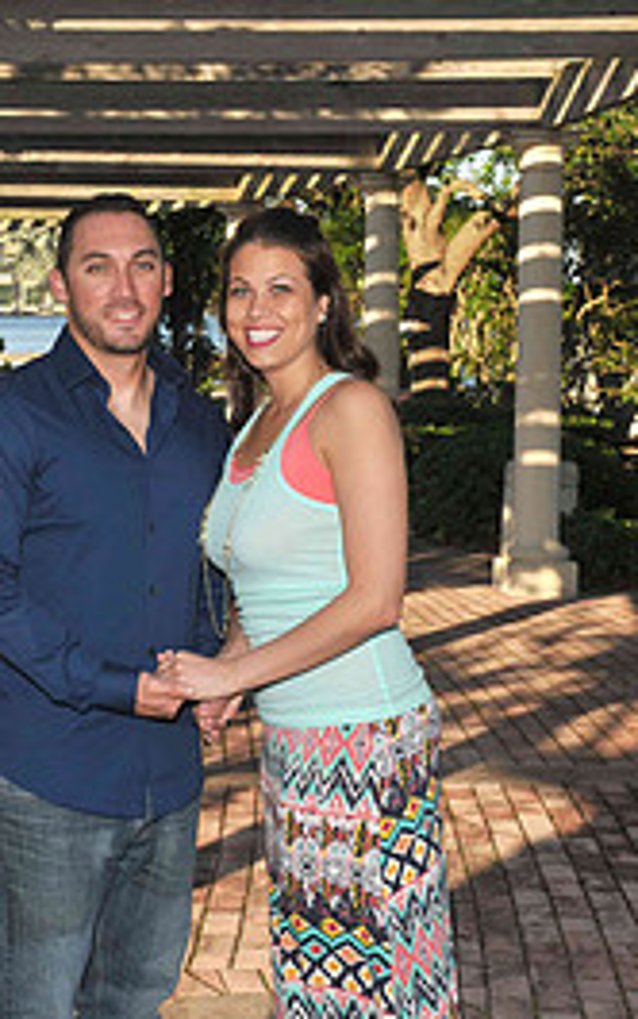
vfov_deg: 24.9
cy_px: 584
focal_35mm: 83
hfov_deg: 15.7
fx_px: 2305
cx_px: 206
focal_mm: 32
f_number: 8
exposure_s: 1/250
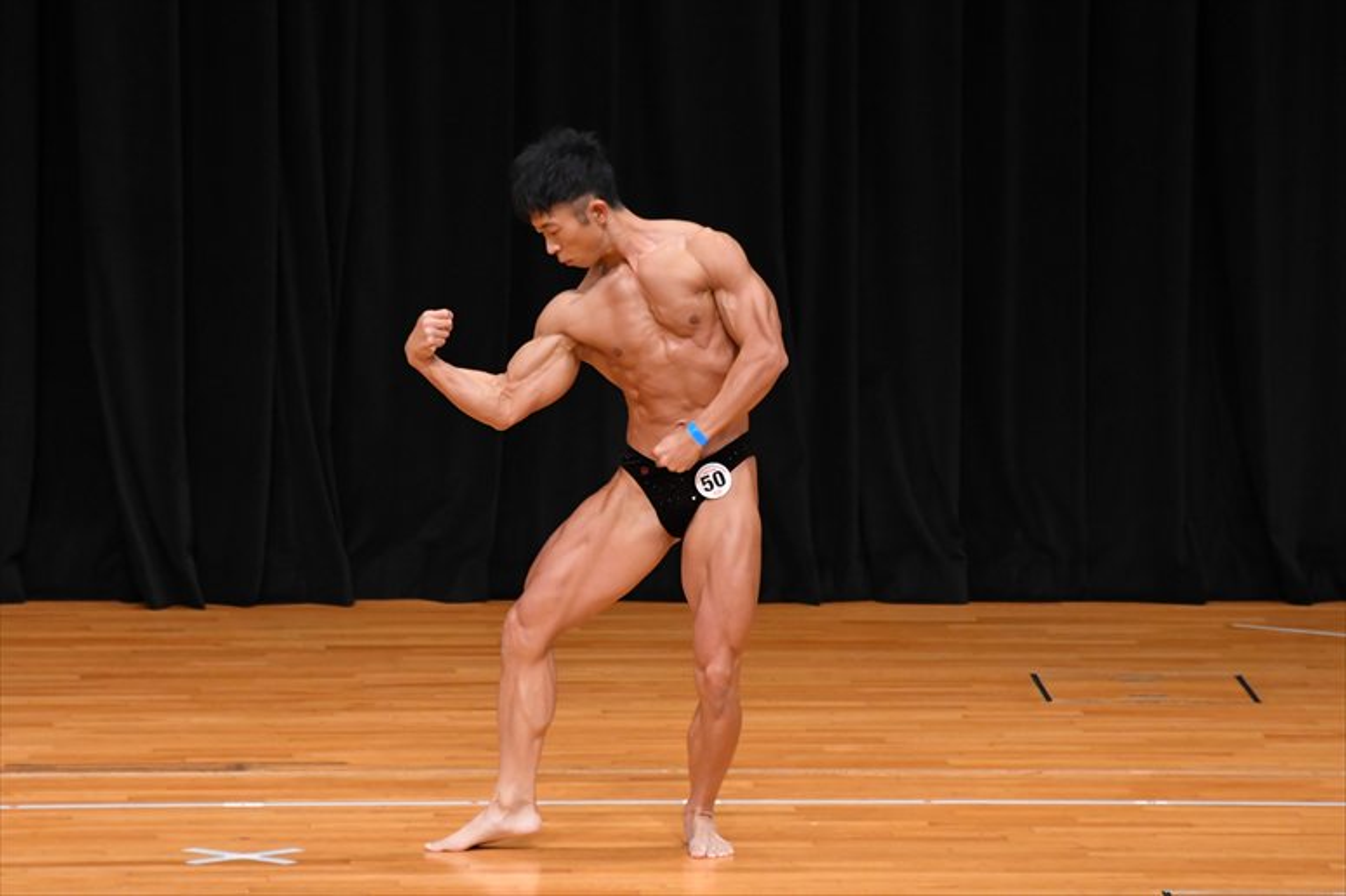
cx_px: 673
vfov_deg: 4.8
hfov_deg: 7.2
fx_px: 10651
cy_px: 448
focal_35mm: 285
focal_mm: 190
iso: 3200
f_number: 5.6
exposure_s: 1/400
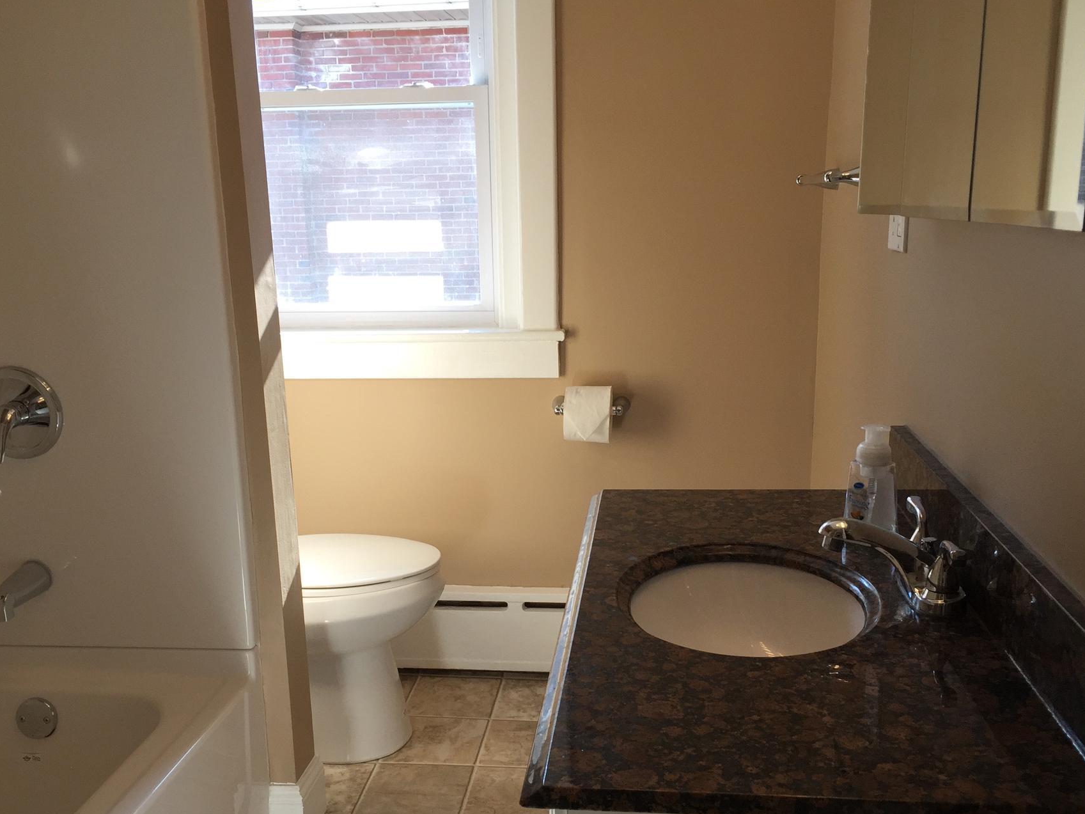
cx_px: 520
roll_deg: +0.2
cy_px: 489
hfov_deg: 52.6
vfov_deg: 40.5
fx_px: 1097
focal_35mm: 35
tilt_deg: -13.4
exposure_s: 1/120
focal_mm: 4.15
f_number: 2.2
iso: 50
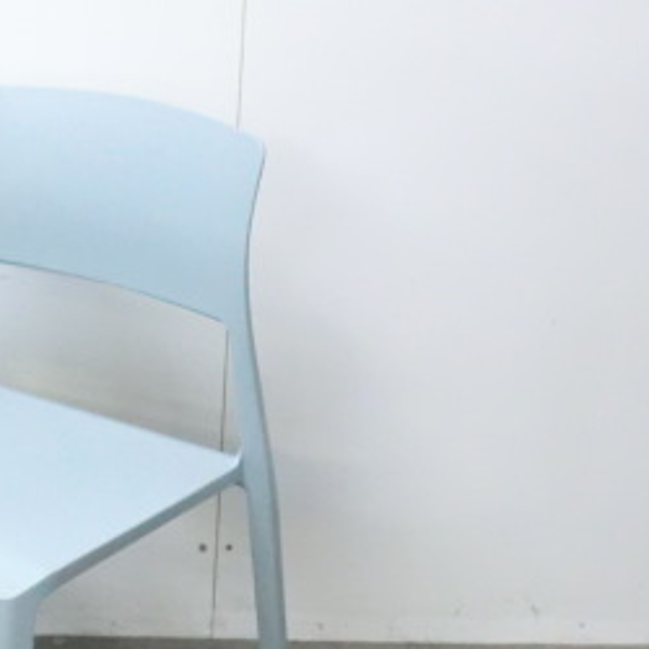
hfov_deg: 19.6
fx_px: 1824
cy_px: 413
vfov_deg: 20.1
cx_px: 16
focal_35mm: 86
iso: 800
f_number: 3.9
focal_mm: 6.9
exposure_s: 1/40
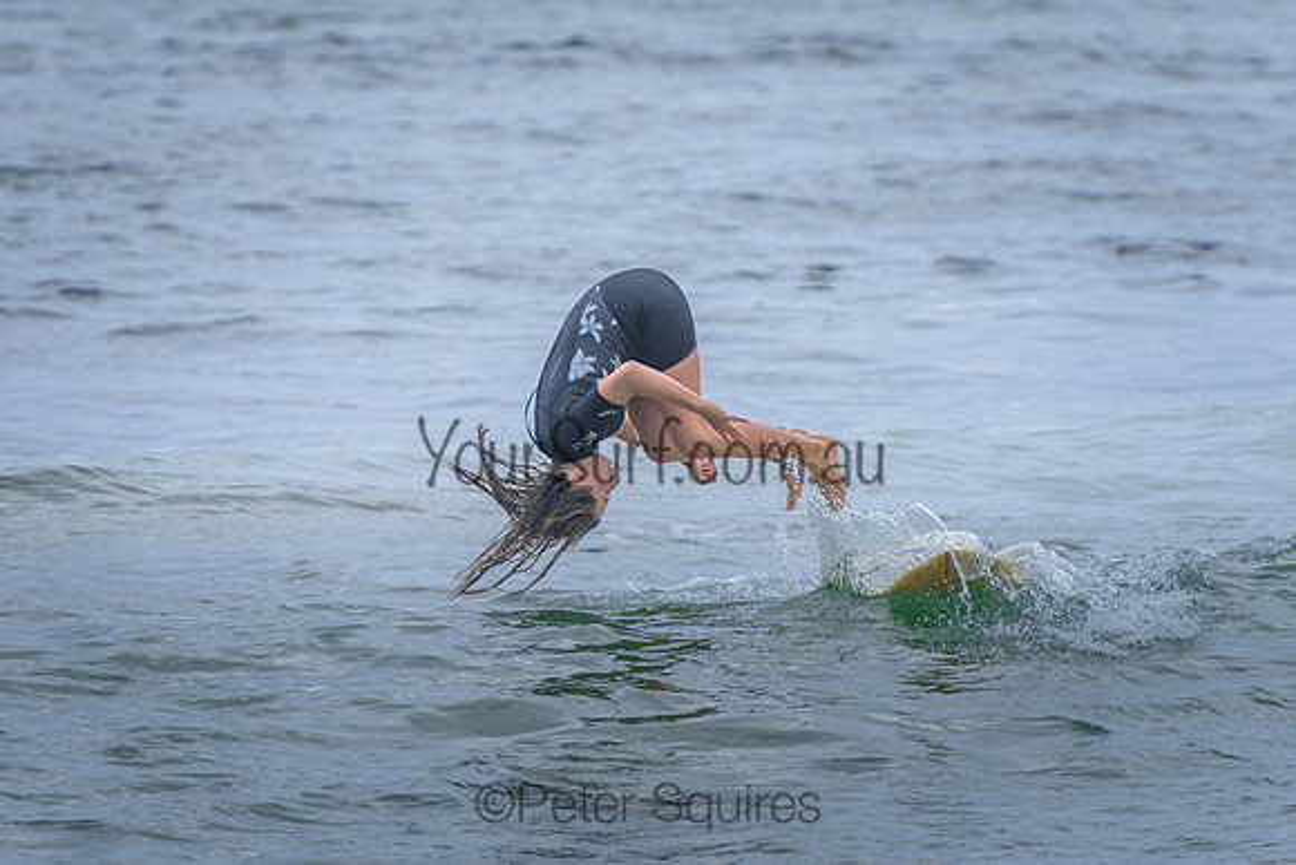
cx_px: 564
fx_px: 17655
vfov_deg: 2.8
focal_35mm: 490
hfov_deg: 4.2
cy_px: 335
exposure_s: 1/1600
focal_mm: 400
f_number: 5.6
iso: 200
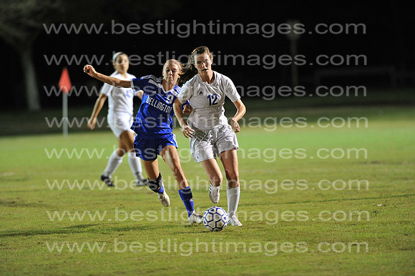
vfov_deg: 4.6
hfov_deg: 6.9
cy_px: 138
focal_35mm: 300
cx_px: 208
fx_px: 3456
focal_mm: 300
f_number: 4
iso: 5000
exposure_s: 1/400
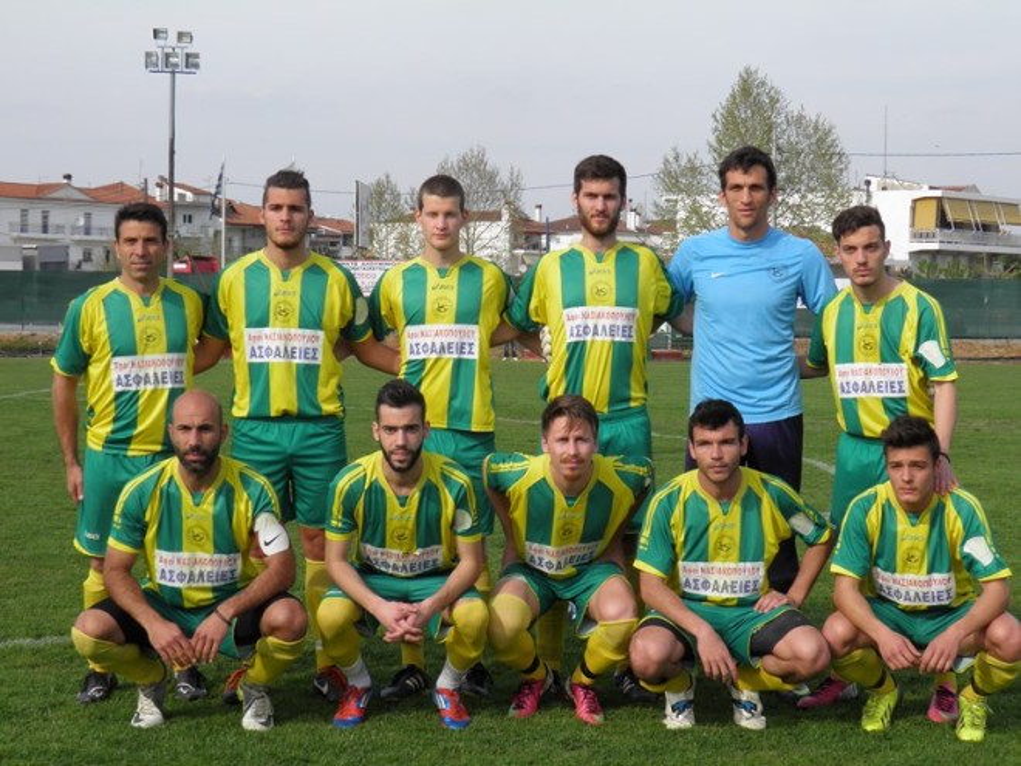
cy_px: 383
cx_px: 510
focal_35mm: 62
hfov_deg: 31.2
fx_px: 1829
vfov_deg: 23.7
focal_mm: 11.2
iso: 50
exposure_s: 1/200
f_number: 6
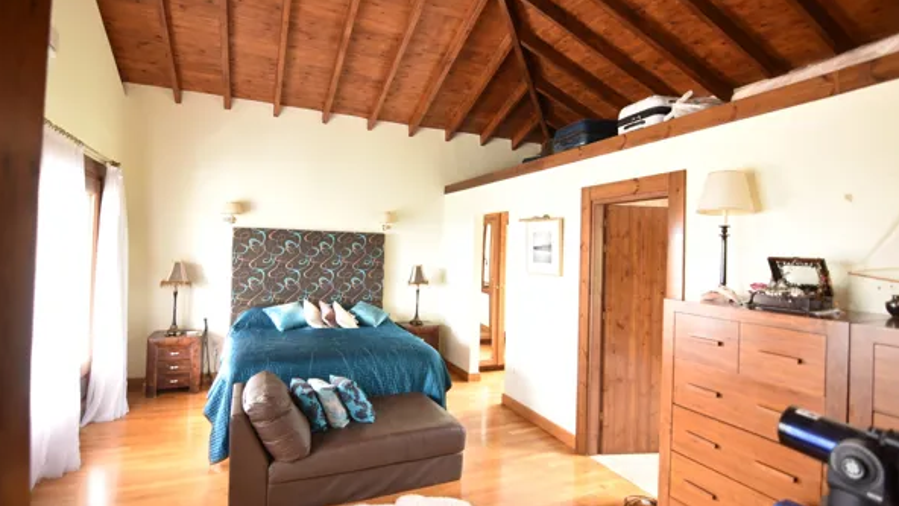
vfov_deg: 62.3
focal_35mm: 18
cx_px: 451
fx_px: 418
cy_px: 240
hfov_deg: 94.2
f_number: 2.8
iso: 220
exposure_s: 1/15
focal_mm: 11
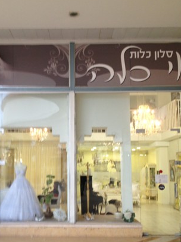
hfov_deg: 31.3
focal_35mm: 46
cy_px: 141
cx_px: 65
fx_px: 321
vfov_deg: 41.1
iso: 64
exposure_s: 1/20
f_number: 2.4
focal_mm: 4.28
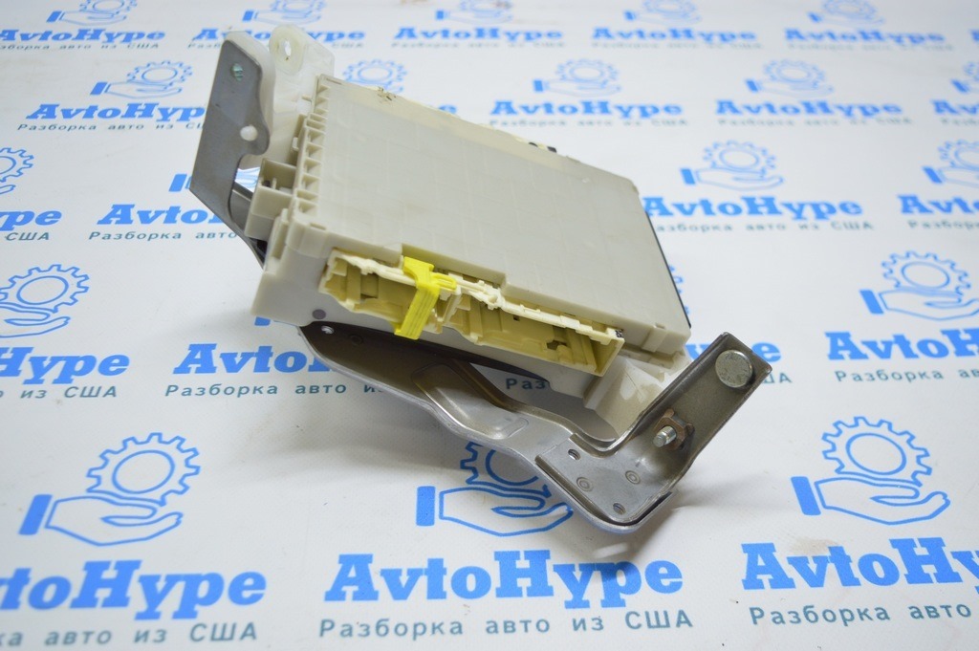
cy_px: 326
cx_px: 490
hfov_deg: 53.2
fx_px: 978
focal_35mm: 36
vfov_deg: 36.8
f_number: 4
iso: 400
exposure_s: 1/50
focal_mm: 24
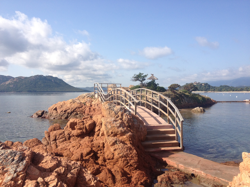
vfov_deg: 40.7
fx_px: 253
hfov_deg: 52.6
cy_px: 94
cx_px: 125
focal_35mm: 35
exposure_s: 1/1493
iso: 64
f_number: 2.4
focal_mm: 4.28
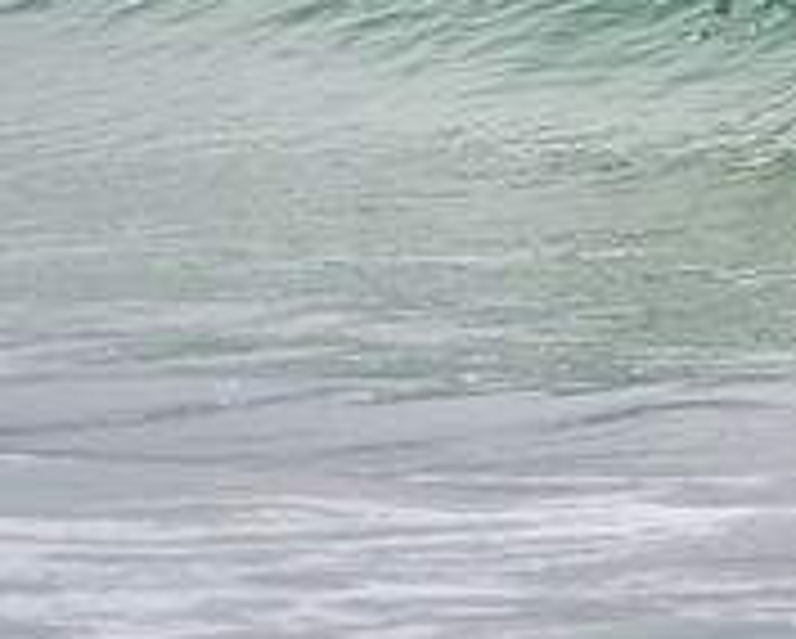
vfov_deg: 0.8
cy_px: -177
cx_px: 1456
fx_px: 44504
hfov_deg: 1.0
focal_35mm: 1887
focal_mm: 500
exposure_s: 1/1000
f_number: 5.6
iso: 1250
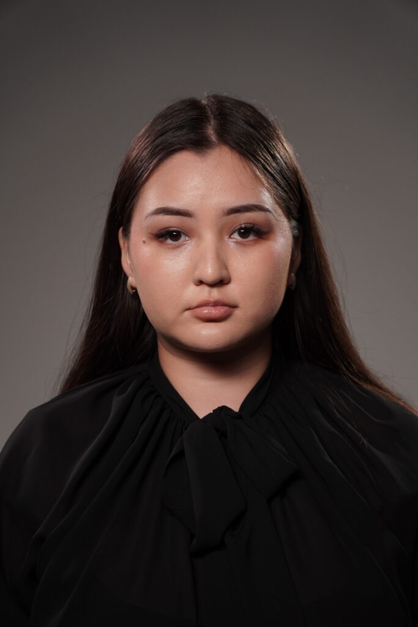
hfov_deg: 13.0
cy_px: 314
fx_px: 1828
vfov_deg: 19.5
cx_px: 209
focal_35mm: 105
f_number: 2.8
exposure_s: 1/200
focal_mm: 70
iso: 400
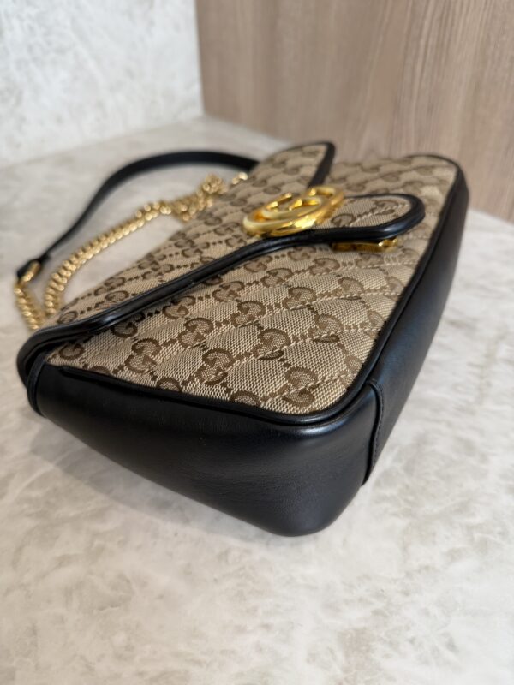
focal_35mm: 24
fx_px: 475
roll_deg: -0.1
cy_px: 342
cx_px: 257
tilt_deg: -40.4
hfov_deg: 56.8
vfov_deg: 71.6
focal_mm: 6.76
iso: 125
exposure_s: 1/120
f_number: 1.78
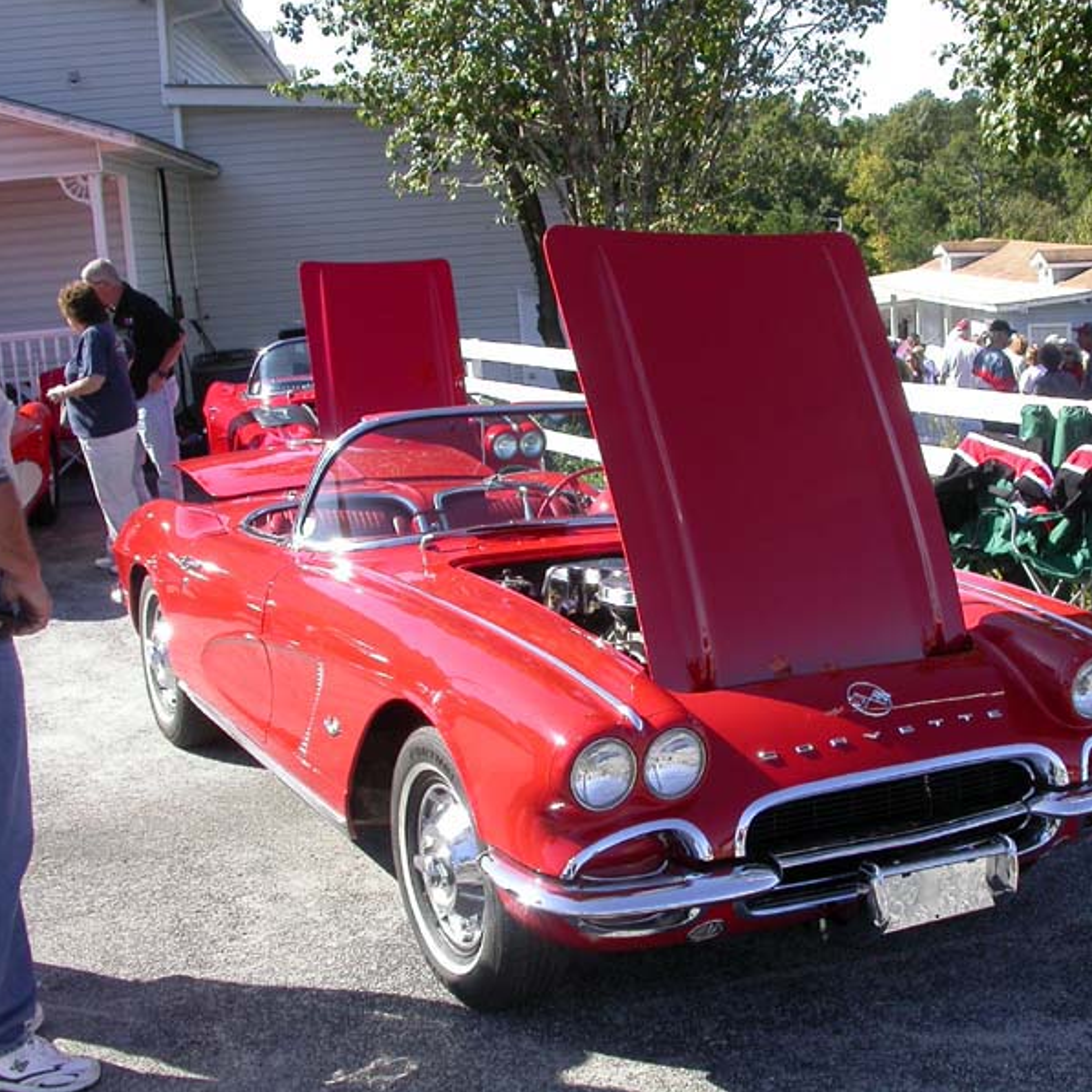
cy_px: 545
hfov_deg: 37.3
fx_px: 1606
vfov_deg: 37.6
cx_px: 686
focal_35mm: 45
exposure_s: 1/225
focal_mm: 7.85
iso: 100
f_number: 5.3
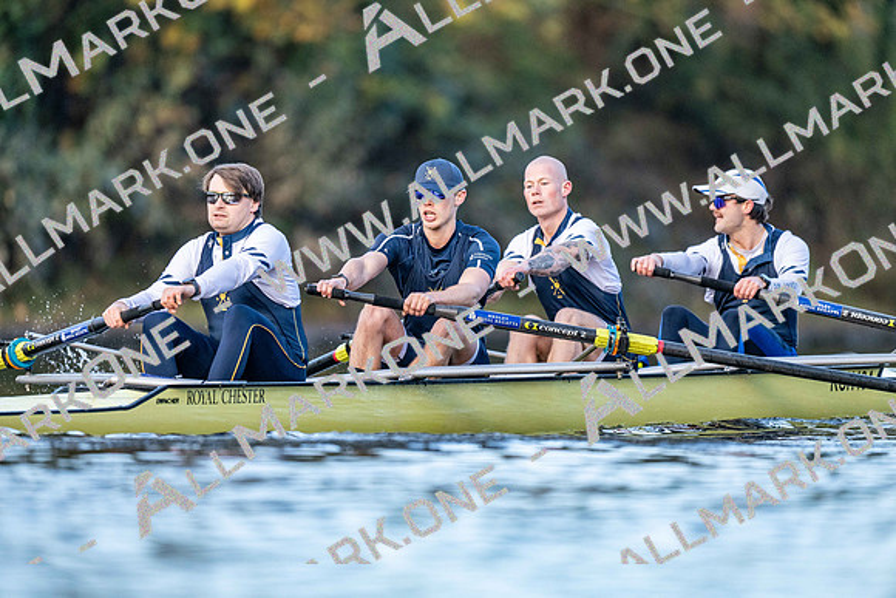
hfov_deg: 3.4
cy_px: 299
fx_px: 14936
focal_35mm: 600
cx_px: 448
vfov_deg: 2.3
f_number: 4
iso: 2800
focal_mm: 600
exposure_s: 1/2500
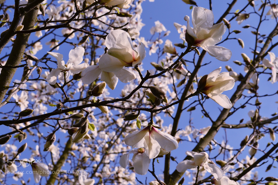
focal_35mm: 84
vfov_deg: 16.4
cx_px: 137
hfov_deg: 24.3
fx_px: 645
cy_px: 93
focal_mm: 55
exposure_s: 1/640
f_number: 11
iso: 400
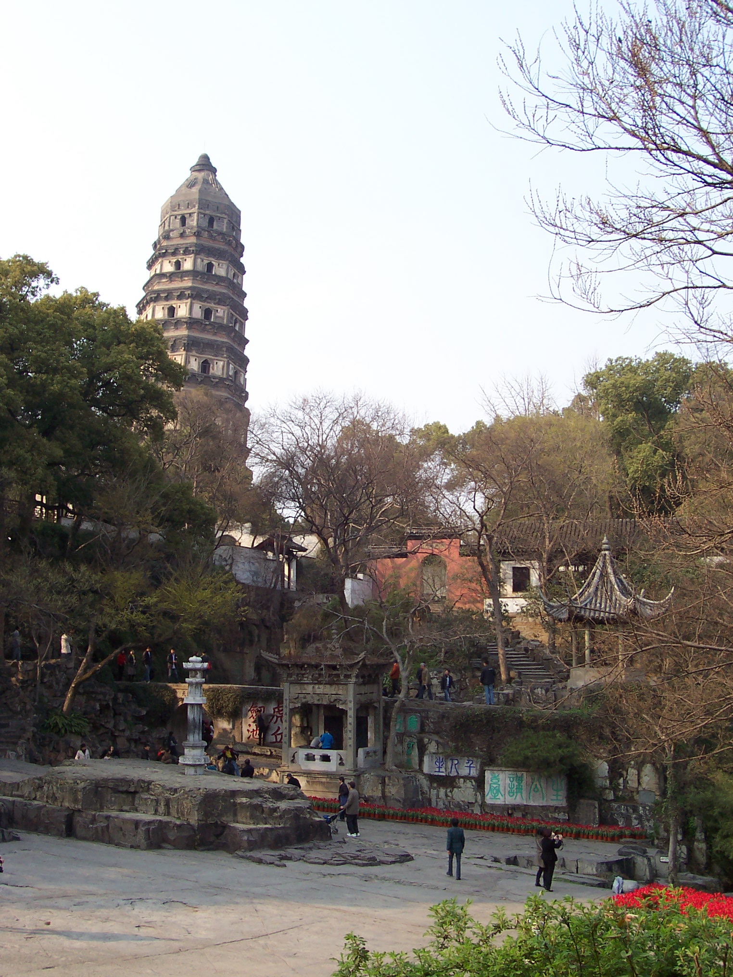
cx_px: 366
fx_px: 1045
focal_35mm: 37
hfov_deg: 38.7
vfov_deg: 50.1
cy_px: 488
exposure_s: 1/180
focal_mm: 5.6
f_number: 5.6
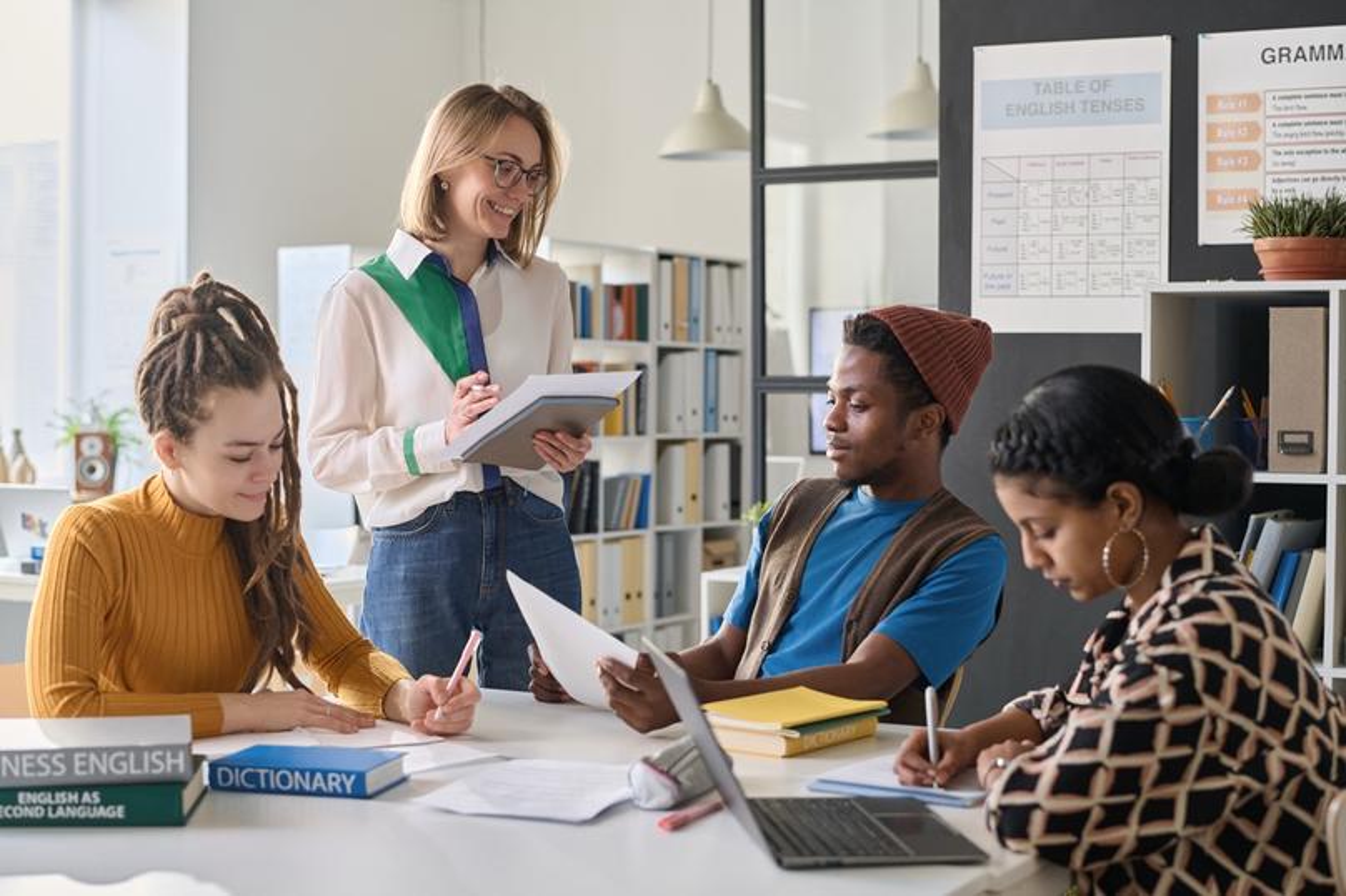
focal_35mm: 58
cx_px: 673
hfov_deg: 34.5
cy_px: 448
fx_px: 2168
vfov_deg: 23.4
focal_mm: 58
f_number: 3.5
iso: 800
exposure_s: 1/160
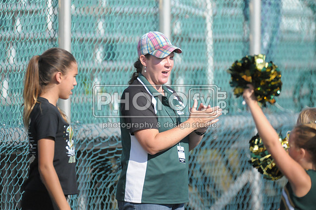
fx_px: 5259
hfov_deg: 3.4
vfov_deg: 2.3
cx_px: 158
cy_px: 105
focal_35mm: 600
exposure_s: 1/8000
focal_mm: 400
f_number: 4
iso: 1600
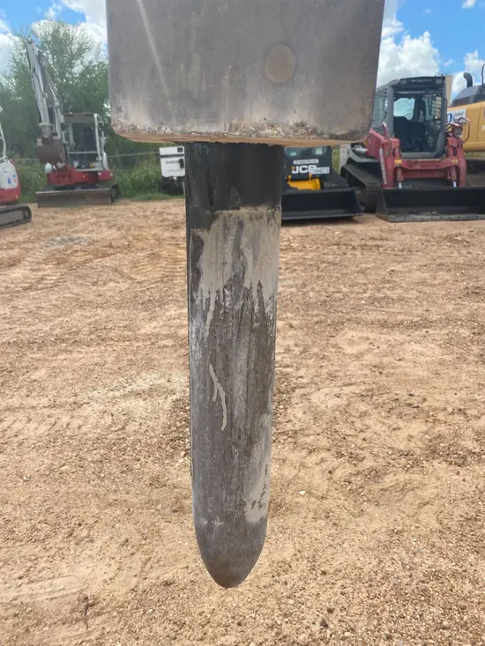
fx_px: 486
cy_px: 323
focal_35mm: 26
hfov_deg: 53.1
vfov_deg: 67.3
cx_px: 242
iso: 32
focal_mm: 4.25
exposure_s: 1/1927
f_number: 1.8
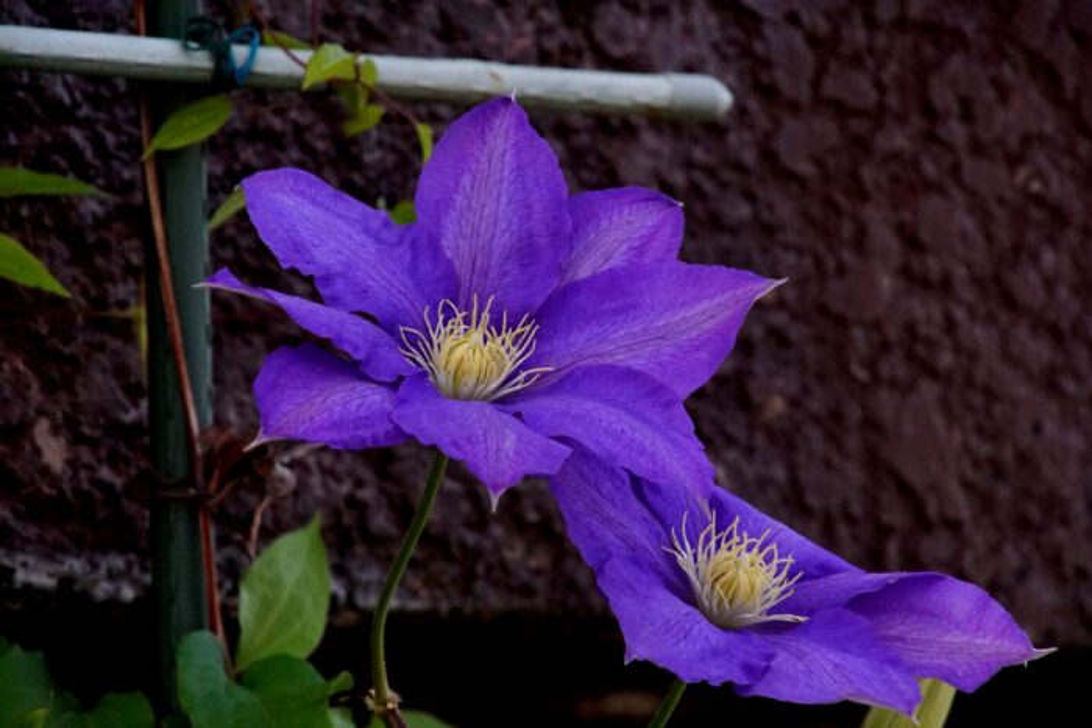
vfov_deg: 4.4
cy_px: 364
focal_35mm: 315
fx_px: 9556
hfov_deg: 6.5
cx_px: 546
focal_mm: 210
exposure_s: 1/400
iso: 1600
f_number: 10
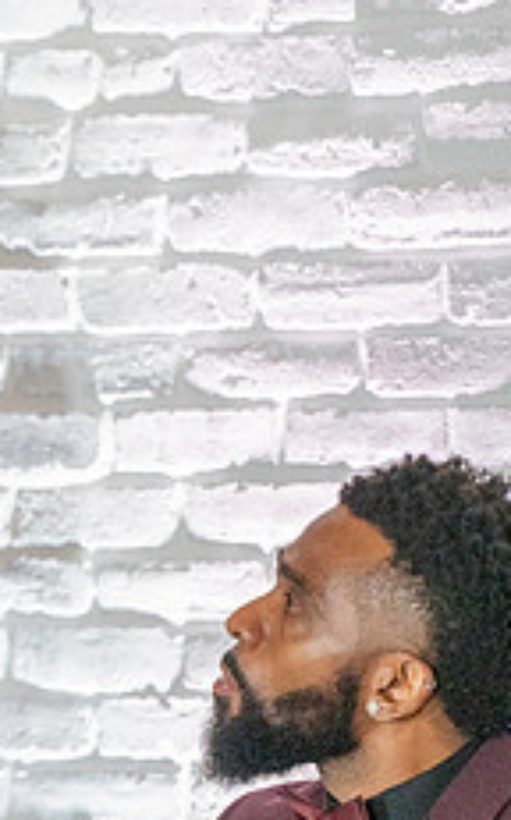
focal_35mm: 394
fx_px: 8796
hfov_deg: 3.3
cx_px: -575
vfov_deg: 5.3
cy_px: 270
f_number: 2.8
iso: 1600
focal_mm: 140
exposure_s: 1/320
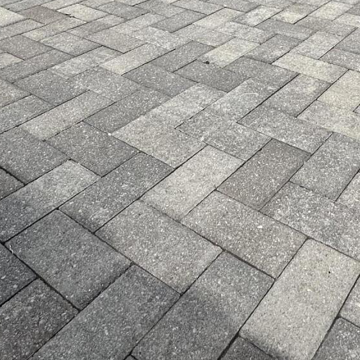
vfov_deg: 31.9
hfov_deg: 37.7
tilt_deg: -7.7
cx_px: 257
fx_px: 518
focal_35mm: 44
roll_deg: -2.3
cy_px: -73
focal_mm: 2.22
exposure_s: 1/2212
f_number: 2.2
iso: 50
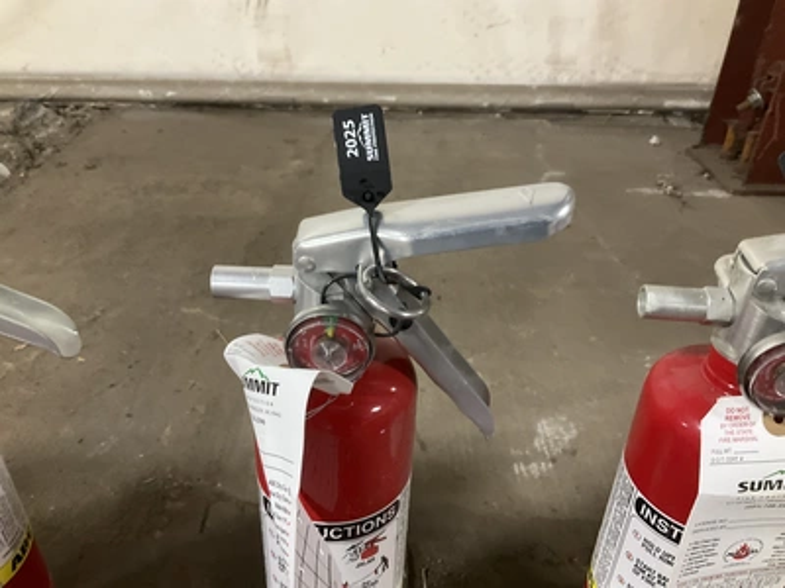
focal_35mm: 29
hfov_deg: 61.7
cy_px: 294
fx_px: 658
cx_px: 392
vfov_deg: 48.2
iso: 250
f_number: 1.8
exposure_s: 1/40
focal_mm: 3
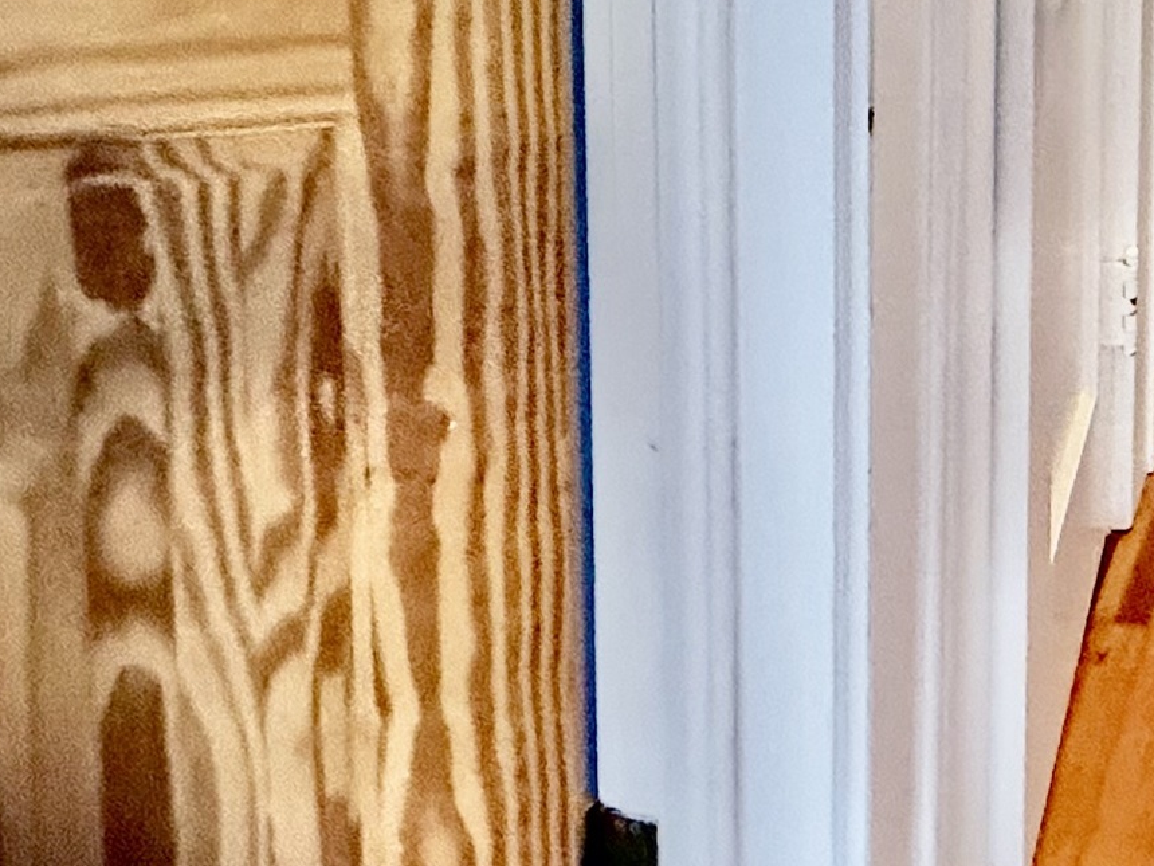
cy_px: -412
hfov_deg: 31.3
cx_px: 1422
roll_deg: -2.8
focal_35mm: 50
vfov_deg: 23.6
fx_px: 1667
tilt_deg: -6.0
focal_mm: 2.22
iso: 640
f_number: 2.2
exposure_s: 1/60
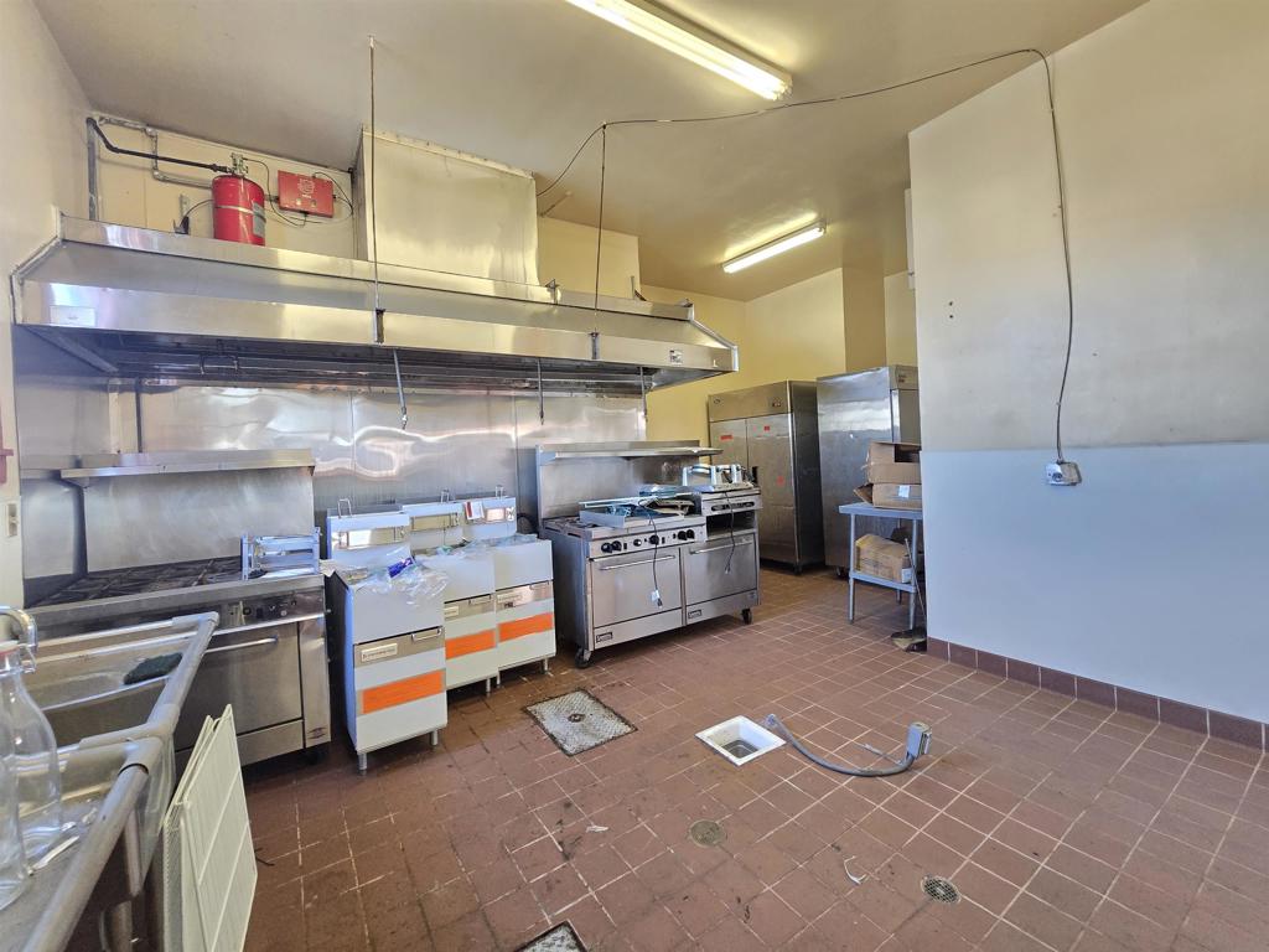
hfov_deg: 106.2
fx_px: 477
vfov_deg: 89.9
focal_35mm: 13
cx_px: 634
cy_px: 476
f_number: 2.2
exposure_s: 1/60
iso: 640
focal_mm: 2.2
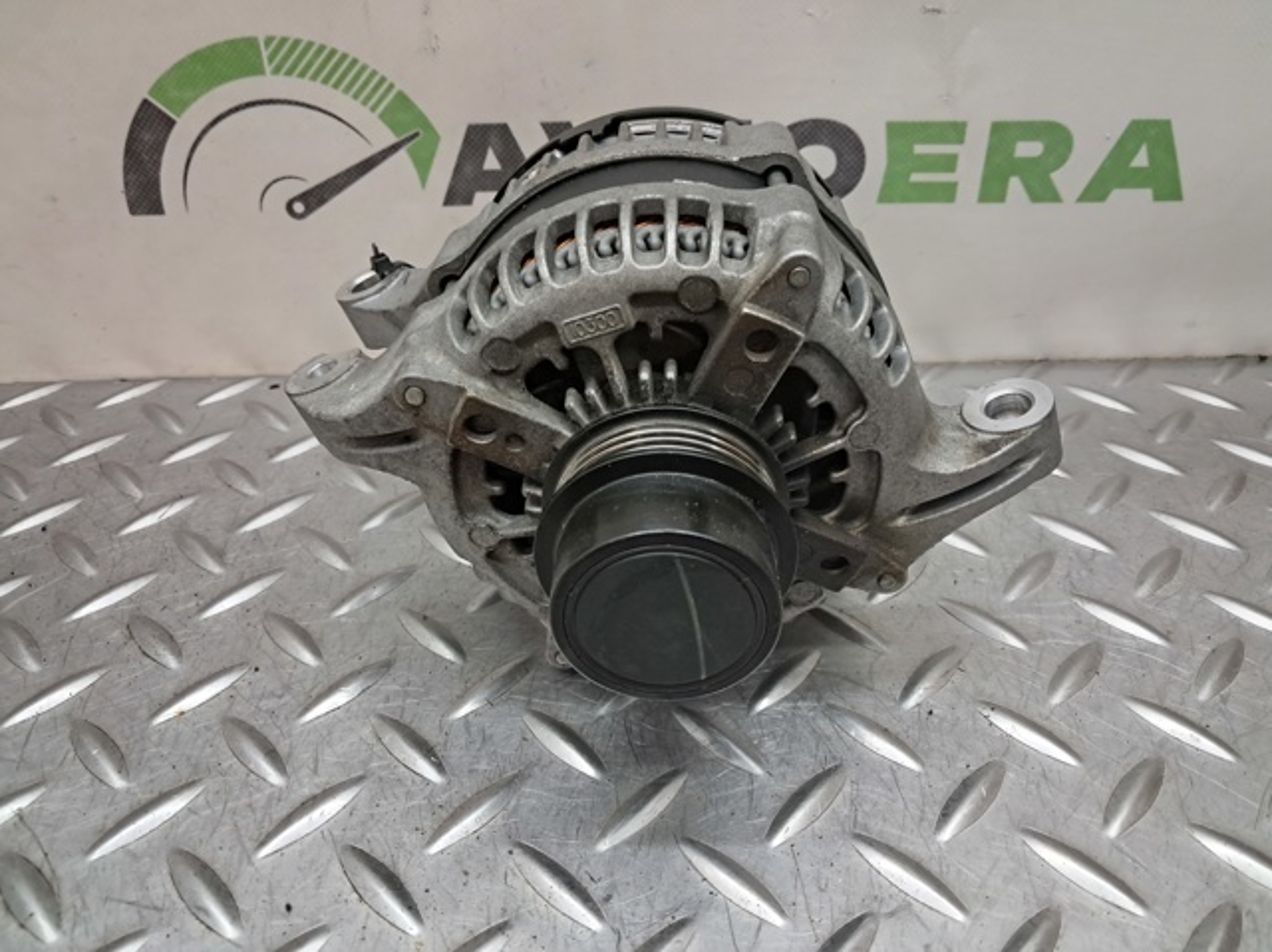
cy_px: 476
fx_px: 991
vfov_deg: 51.3
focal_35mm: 27
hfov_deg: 65.4
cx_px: 636
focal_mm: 4
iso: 160
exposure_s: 1/50
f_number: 1.8
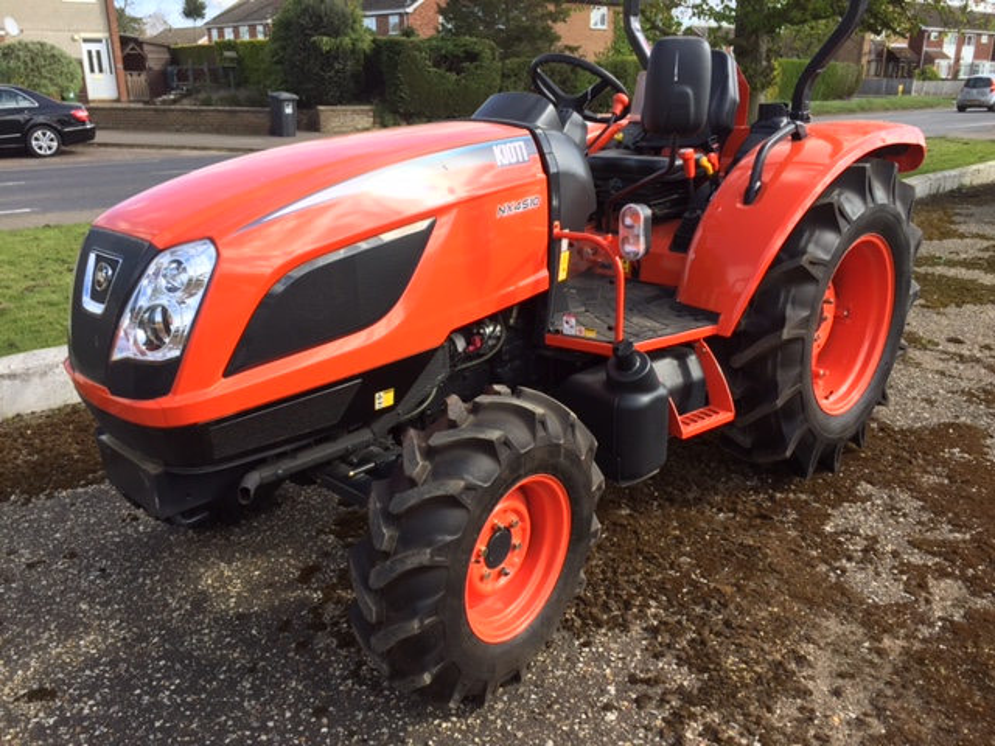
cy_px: 373
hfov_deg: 61.7
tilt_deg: -21.1
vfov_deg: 48.2
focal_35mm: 29
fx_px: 834
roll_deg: +1.0
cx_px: 498
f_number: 2.2
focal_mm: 4.15
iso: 32
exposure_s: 1/534
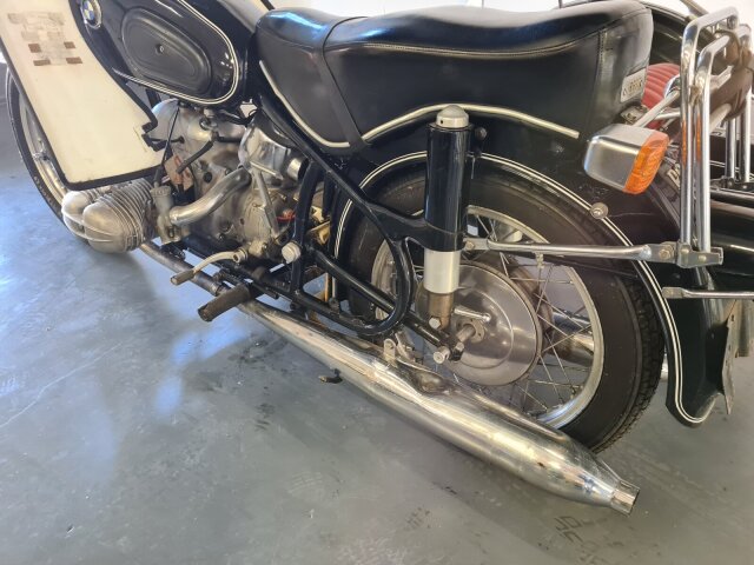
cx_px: 377
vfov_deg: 53.1
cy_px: 282
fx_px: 566
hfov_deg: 67.3
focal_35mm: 26
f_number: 1.8
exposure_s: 1/50
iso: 640
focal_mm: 5.4
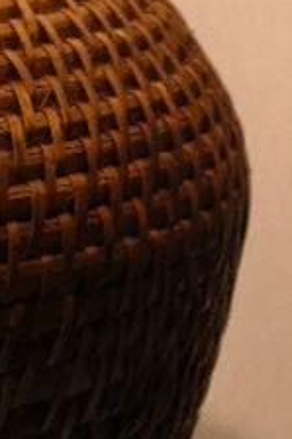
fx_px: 3387
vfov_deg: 7.4
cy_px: -51
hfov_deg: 4.8
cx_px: -319
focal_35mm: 278
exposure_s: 1/50
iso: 400
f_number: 4
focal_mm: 24
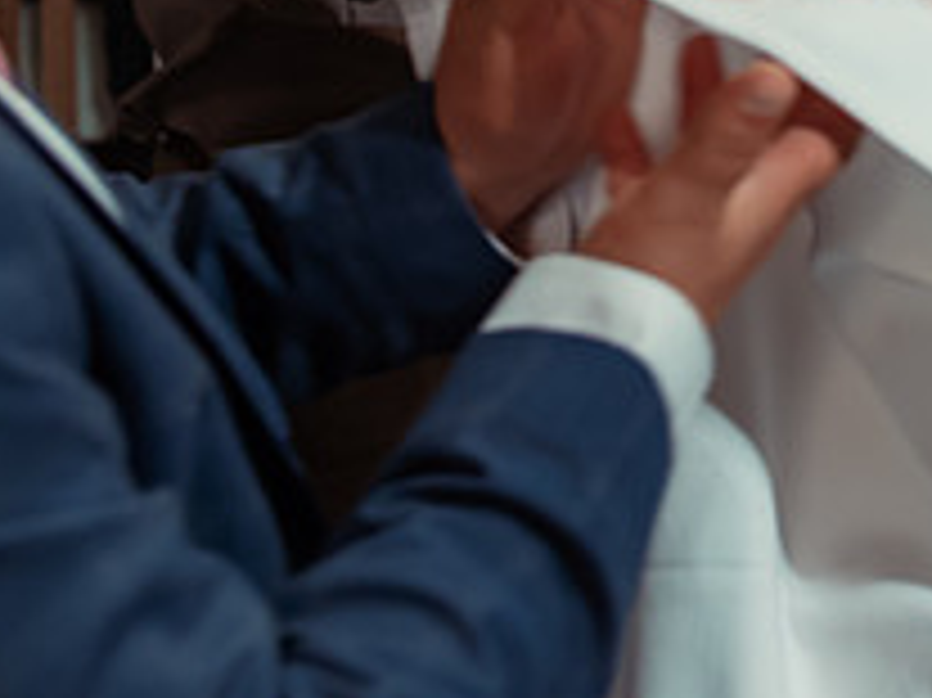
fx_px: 2960
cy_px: -147
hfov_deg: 16.9
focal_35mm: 110
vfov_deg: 13.1
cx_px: 1197
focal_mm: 35
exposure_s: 1/200
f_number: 3.5
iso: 1600
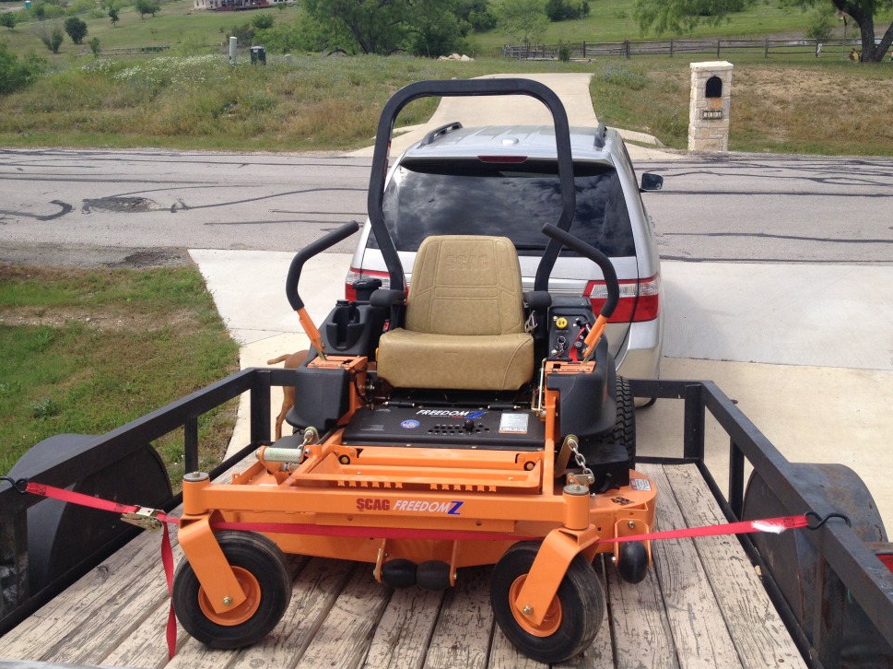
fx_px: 954
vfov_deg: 38.6
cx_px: 466
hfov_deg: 50.1
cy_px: 328
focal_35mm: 37
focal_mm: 4.28
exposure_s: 1/1577
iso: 50
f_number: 2.4
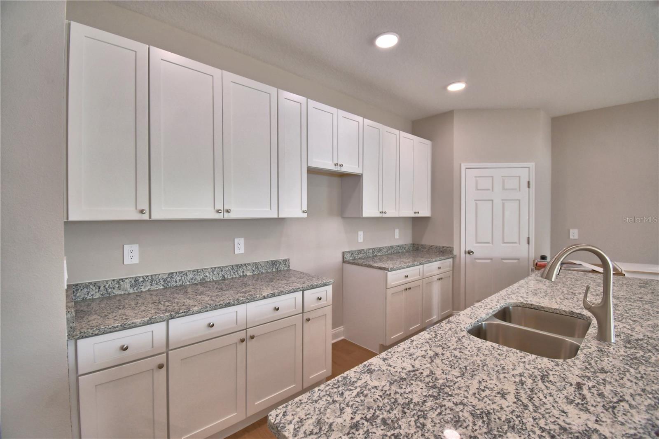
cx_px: 330
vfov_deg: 77.3
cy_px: 220
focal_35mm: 15
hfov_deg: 100.4
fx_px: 275
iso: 250
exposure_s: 1/125
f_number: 4.5
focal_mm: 10
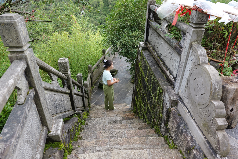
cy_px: 80
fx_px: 159
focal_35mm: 24
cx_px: 119
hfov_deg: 73.8
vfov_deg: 53.1
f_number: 4.5
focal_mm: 24
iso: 100
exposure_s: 1/100
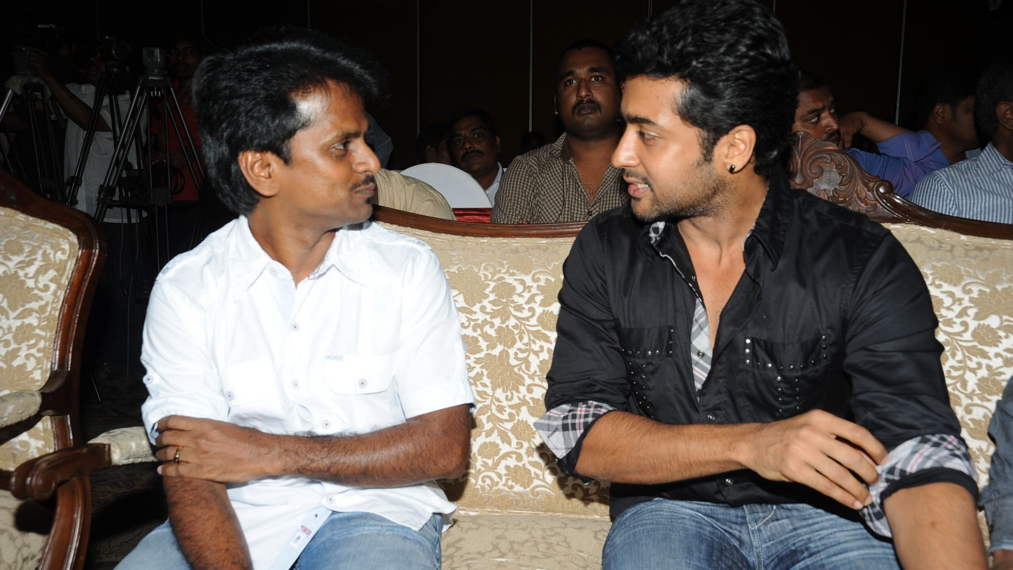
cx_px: 506
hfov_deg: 50.5
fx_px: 1074
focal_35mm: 40
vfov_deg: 29.7
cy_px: 284
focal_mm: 38
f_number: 10
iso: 200
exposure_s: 1/125
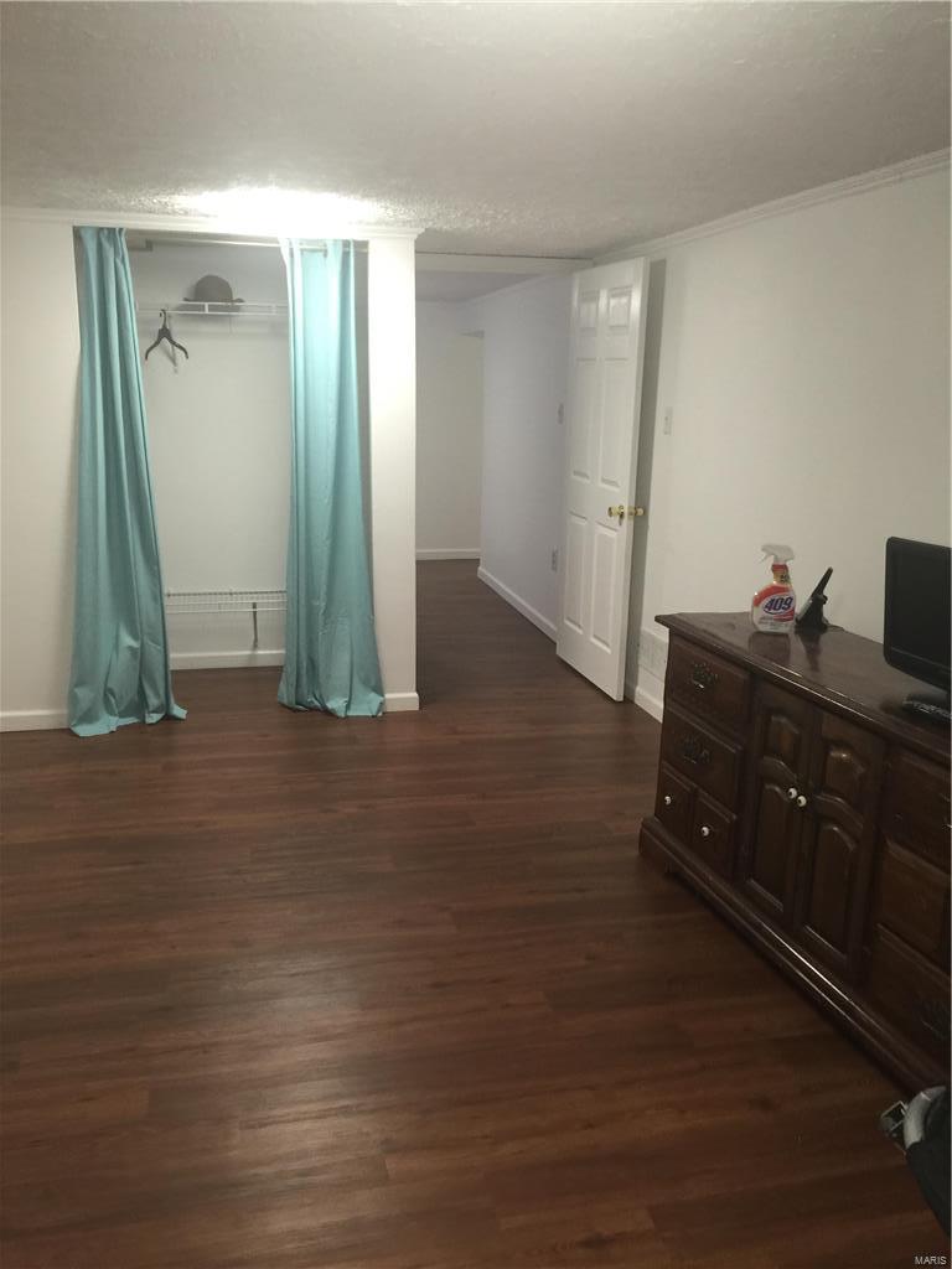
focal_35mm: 29
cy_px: 634
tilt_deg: -9.0
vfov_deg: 61.7
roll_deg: -2.5
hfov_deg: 48.2
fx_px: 1063
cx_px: 476
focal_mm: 4.15
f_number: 2.2
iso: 64
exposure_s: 1/15
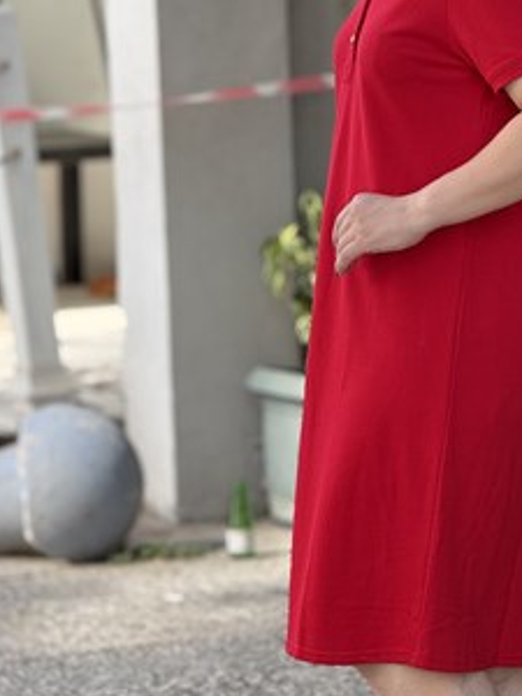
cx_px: 406
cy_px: 247
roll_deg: +1.4
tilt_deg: -5.3
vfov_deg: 9.3
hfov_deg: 7.0
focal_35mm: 213
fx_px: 4283
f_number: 2.8
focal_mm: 15.66
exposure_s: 1/107
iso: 64
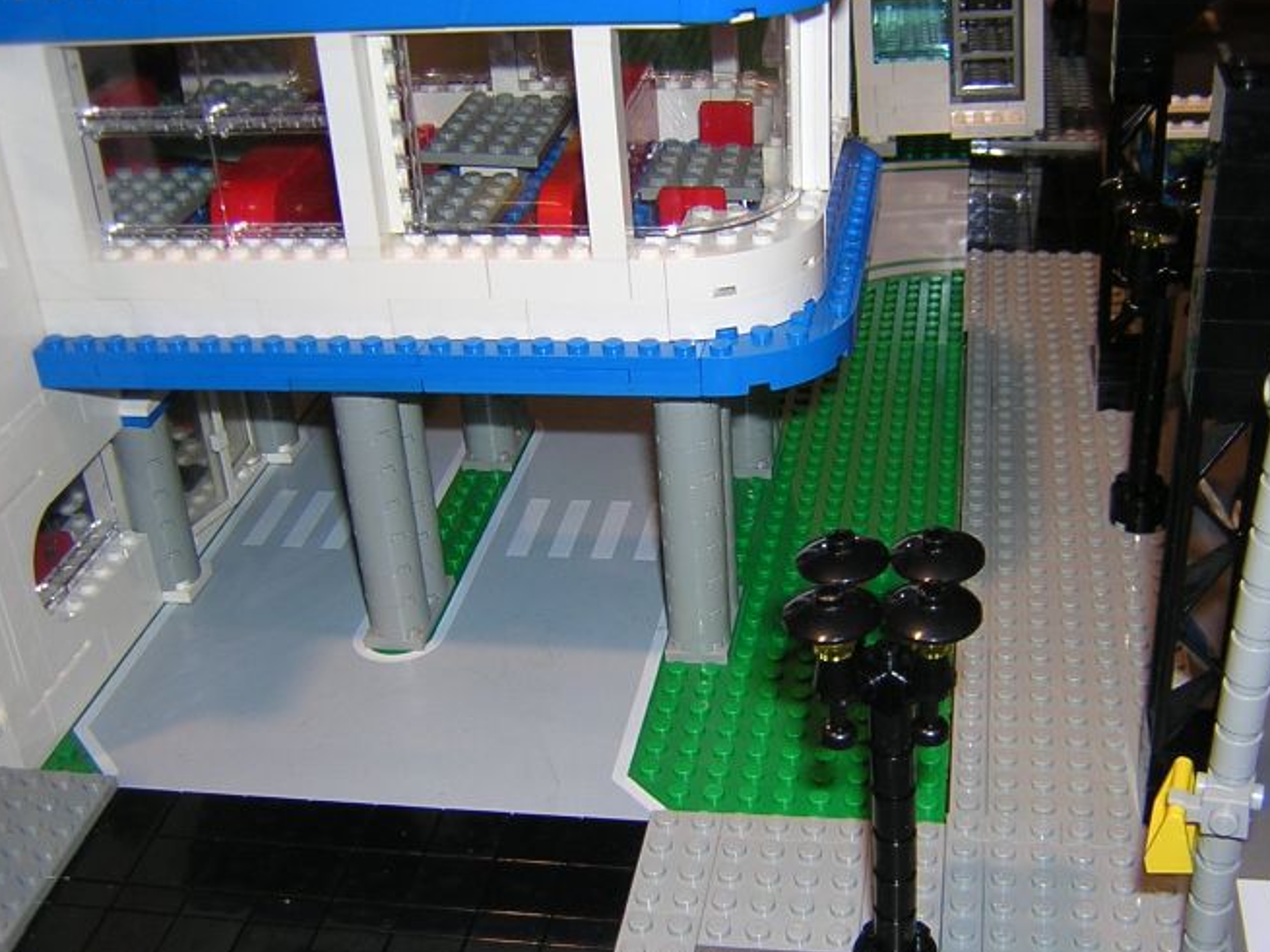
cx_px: 690
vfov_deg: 32.9
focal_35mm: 44
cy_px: 446
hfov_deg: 42.9
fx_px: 1614
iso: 100
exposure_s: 1/60.1
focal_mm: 4.7
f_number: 2.6
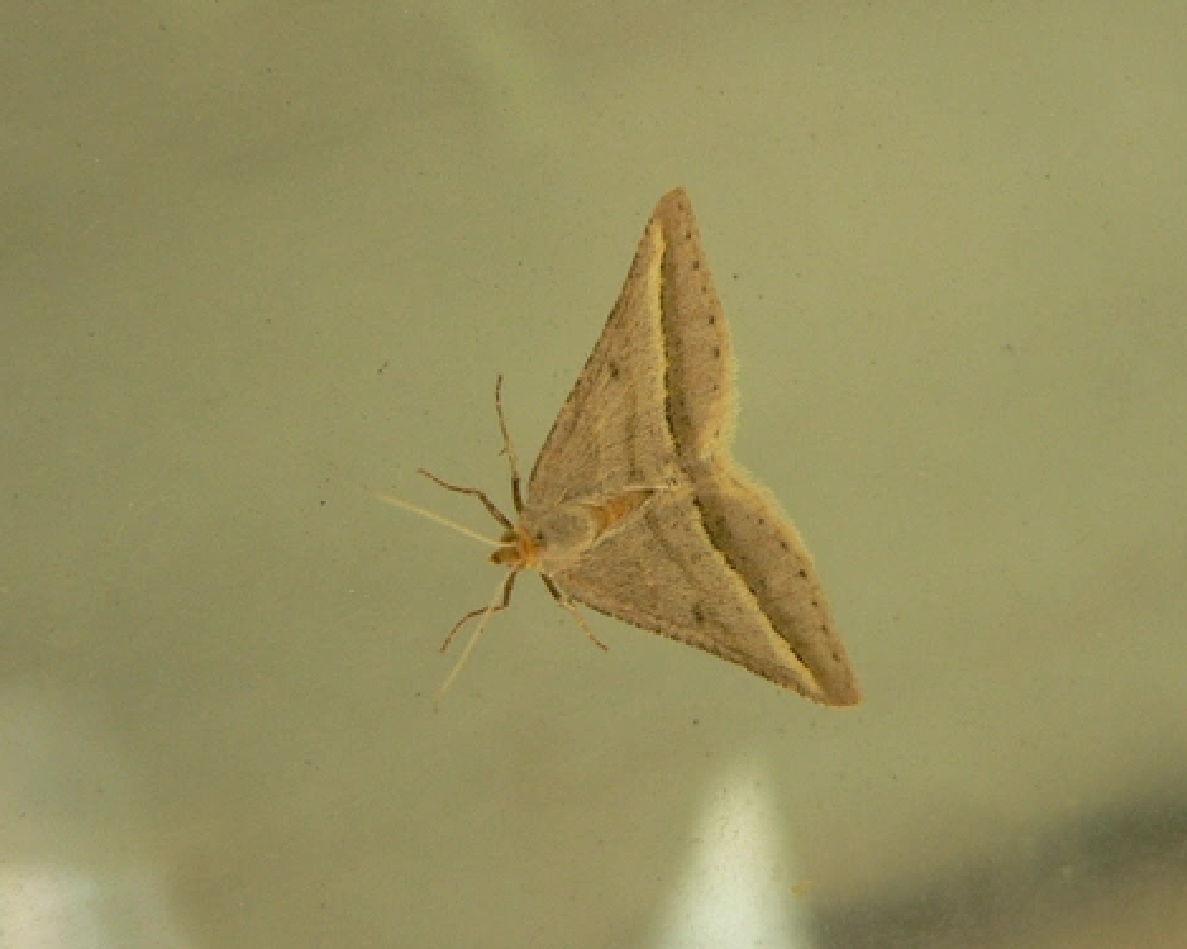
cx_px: 686
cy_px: 428
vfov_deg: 18.3
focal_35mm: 84
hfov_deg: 22.7
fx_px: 2950
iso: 200
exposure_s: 1/60
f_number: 2.8
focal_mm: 10.5
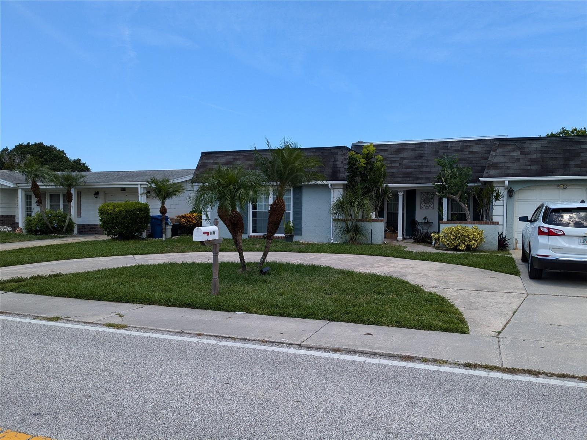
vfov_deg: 51.4
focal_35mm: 27
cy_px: 220
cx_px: 294
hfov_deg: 65.3
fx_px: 458
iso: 60
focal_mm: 4.38
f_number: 1.73
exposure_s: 1/2336
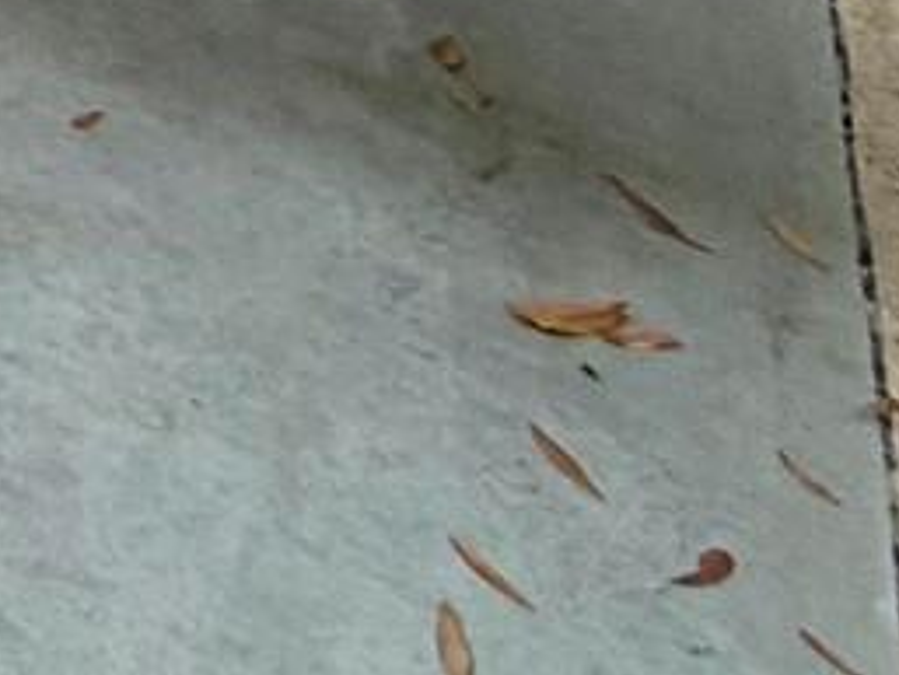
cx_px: -1651
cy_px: -1364
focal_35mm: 87
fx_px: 2261
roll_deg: +0.9
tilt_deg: -5.8
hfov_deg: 12.3
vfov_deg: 10.9
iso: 100
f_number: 2.2
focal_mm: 2.22
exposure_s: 1/120
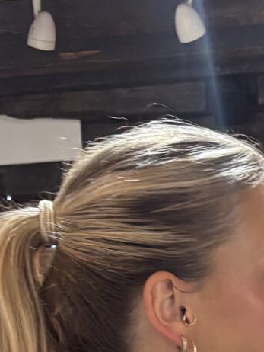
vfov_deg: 12.2
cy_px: 699
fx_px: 1463
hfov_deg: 10.3
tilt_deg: -18.0
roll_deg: +2.0
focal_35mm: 144
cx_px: 234
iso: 160
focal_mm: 5.96
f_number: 1.6
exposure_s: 1/50
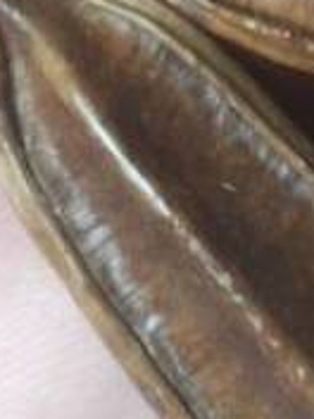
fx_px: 2129
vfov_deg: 10.9
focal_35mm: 176
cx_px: 521
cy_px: -175
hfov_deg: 8.2
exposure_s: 1/50
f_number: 2.2
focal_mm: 4.15
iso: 25
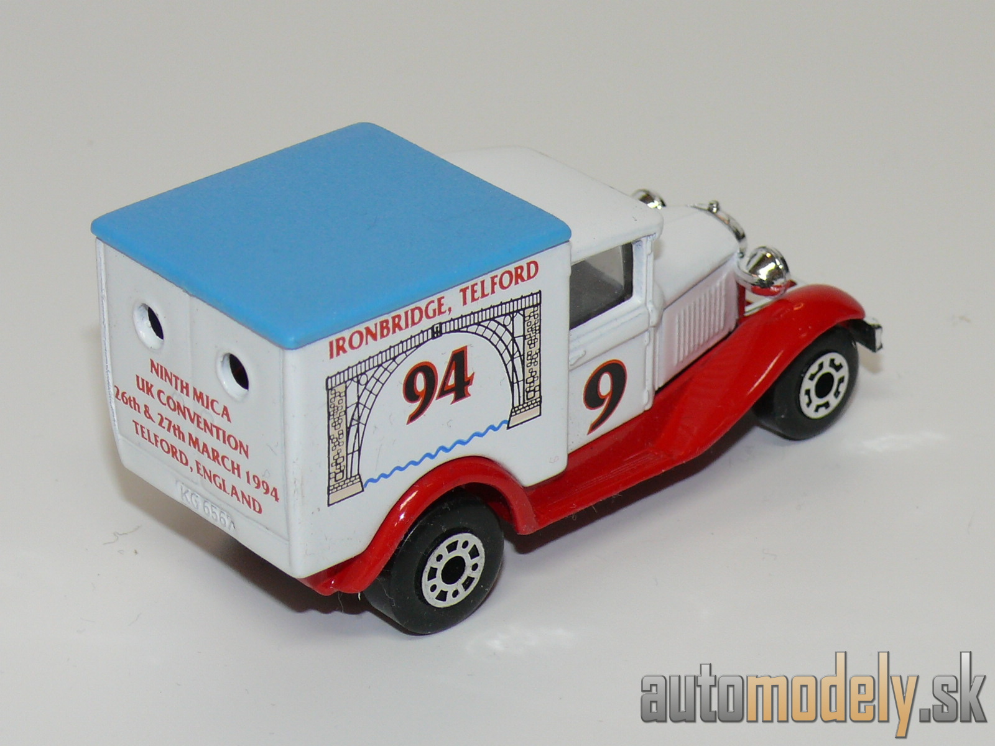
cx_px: 498
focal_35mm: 134
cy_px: 373
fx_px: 3852
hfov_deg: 14.7
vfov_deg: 11.1
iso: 100
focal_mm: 15.8
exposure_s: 1/30
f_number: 4
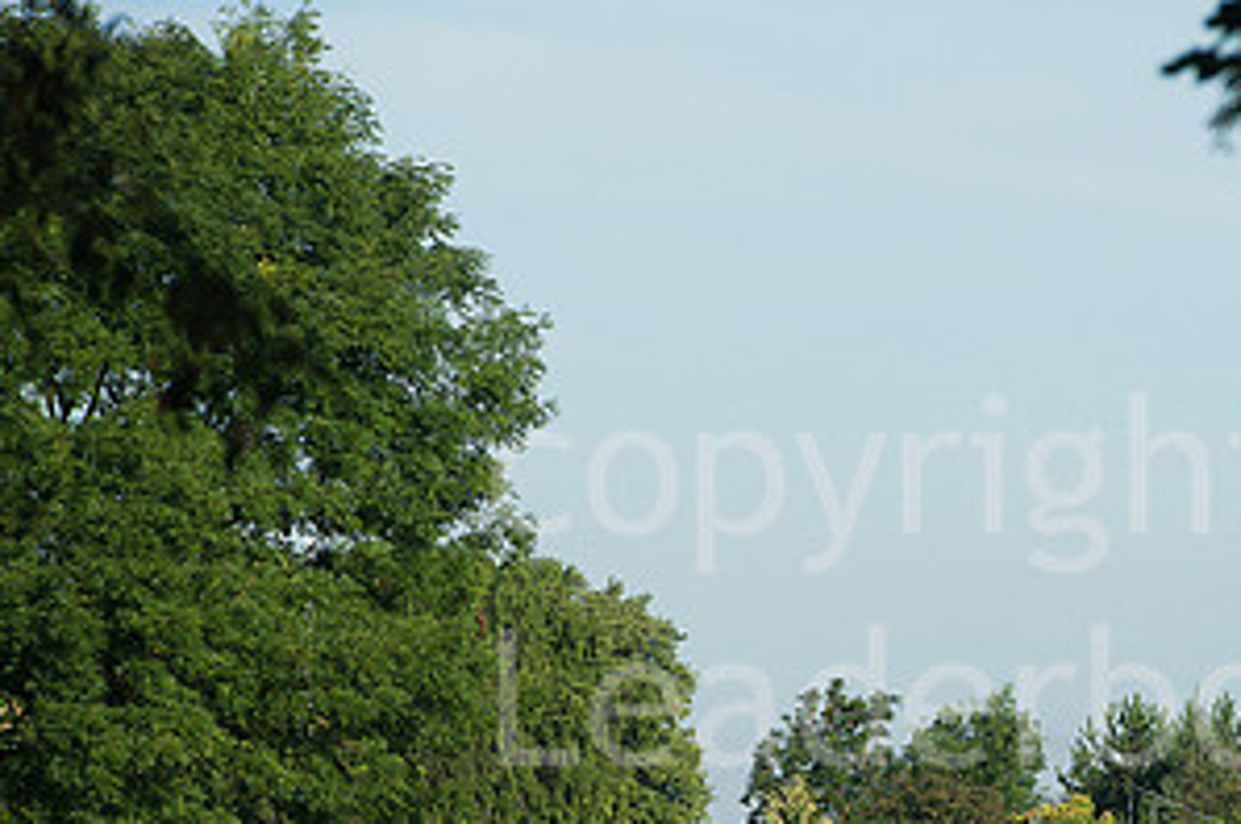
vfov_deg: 3.5
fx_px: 13395
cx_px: 1037
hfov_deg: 5.3
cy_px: 737
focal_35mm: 389
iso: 200
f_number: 7.1
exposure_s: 1/800
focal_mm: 200
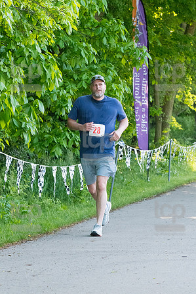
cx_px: 98
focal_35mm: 157
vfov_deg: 13.1
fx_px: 1285
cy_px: 147
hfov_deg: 8.7
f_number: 5.6
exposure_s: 1/1600
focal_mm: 105
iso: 4000
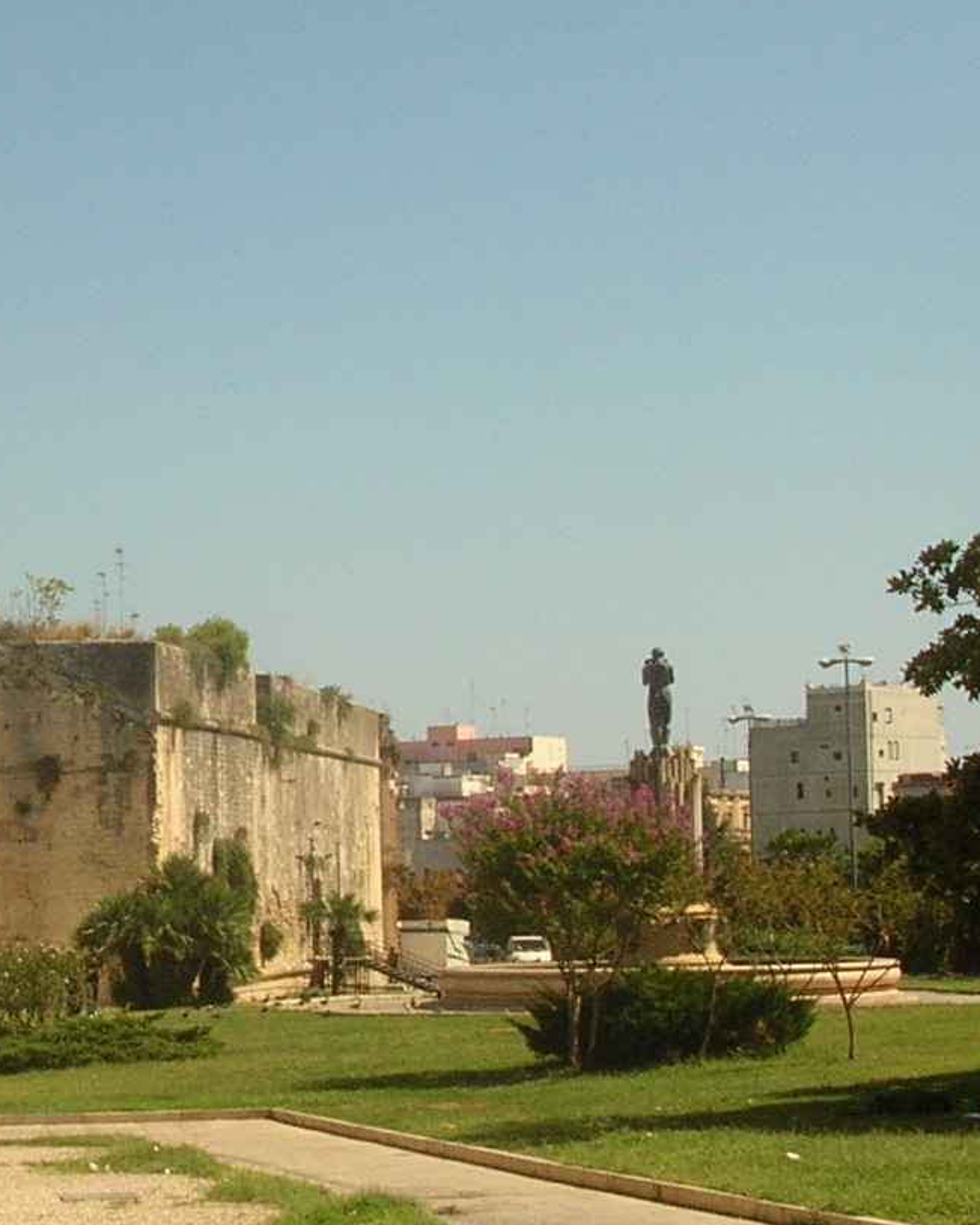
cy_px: 768
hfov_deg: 15.8
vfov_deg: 19.9
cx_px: 89
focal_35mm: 96
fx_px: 3481
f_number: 5.6
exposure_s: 1/392
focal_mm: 5.8
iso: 50
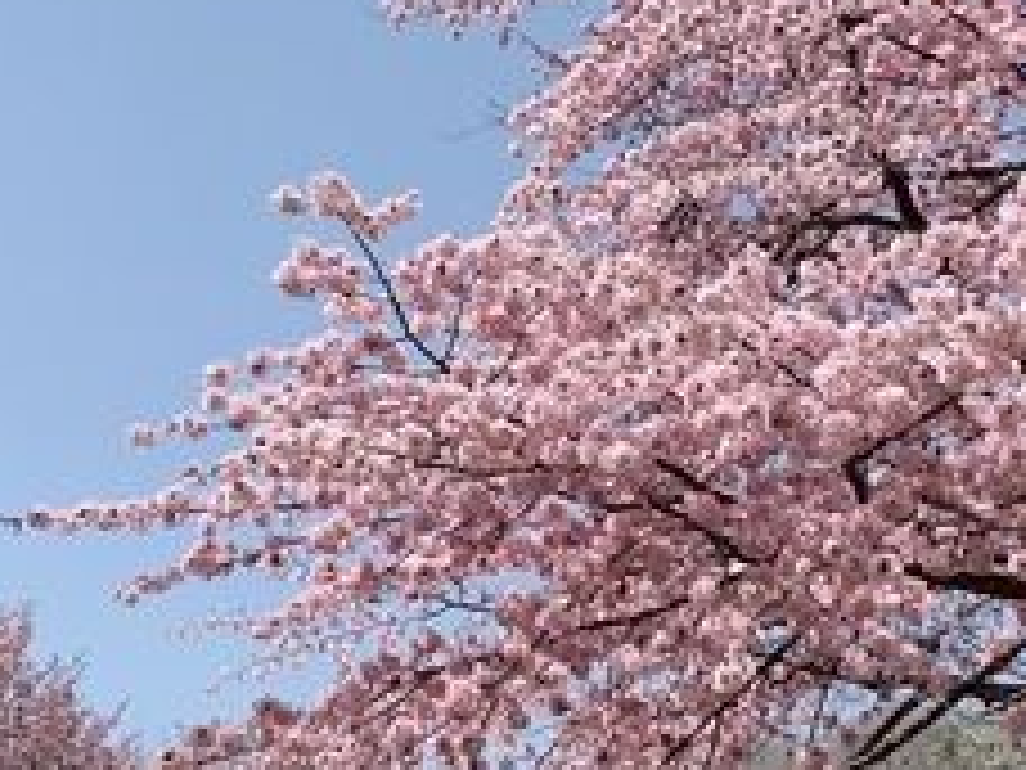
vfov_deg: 15.8
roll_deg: -1.3
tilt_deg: +23.8
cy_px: 227
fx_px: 2756
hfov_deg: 21.1
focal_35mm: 93
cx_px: 457
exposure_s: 1/2364
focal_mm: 4.25
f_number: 1.8
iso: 25
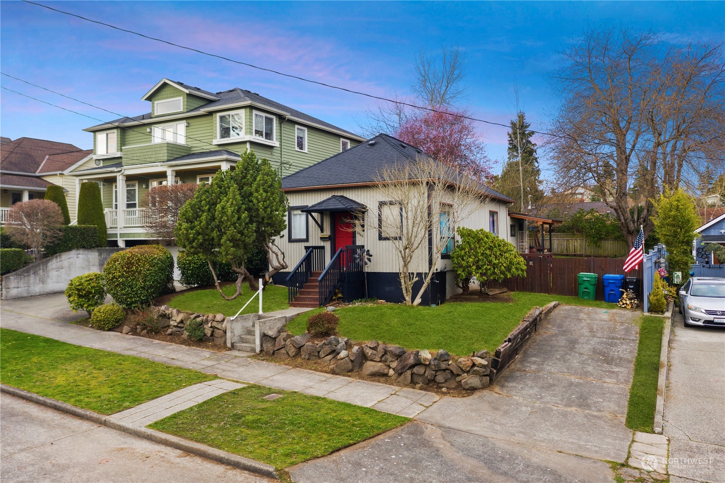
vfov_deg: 46.4
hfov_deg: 65.5
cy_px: 242
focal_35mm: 28
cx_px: 362
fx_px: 564
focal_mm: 10.26
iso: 100
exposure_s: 1/30
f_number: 4
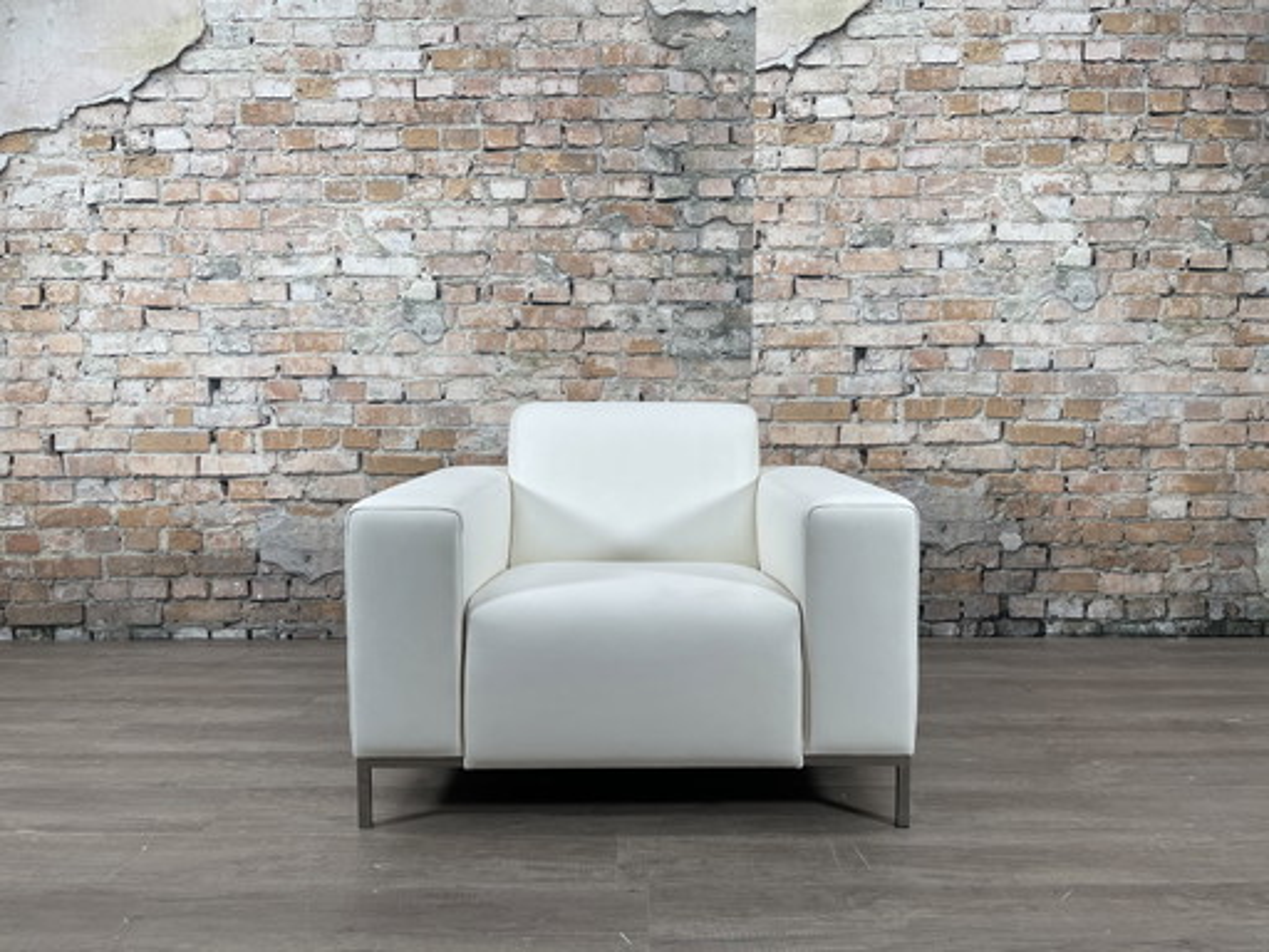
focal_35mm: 26
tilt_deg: -5.3
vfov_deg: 53.1
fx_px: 953
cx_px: 634
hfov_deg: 67.3
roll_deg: +0.3
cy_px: 476
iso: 80
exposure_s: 1/100
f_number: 1.6
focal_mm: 5.1
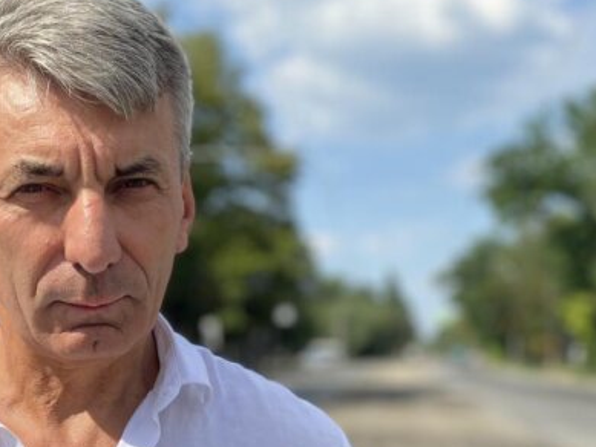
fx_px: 1016
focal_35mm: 59
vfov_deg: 24.7
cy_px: 312
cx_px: 74
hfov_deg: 31.4
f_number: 1.8
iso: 32
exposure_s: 1/3125
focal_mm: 4.25
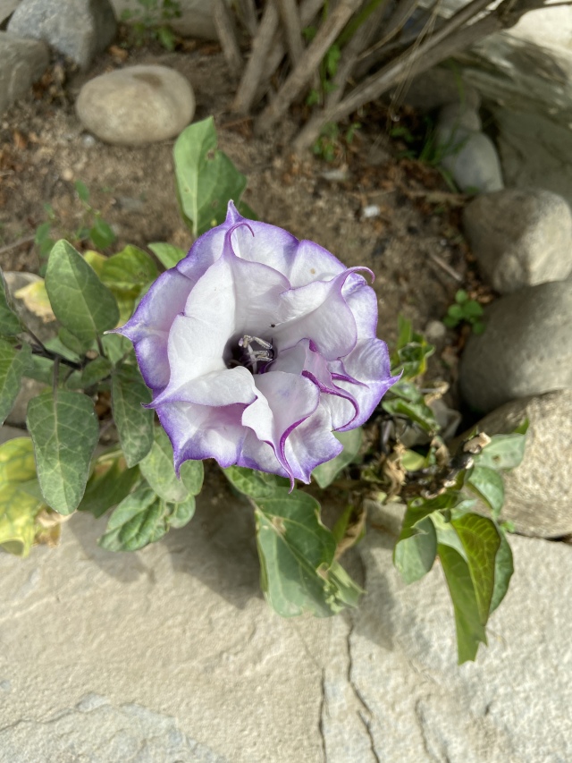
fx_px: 573
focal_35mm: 26
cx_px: 286
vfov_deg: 67.3
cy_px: 382
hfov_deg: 53.1
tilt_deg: -48.6
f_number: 1.8
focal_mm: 4.25
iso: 32
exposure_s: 1/864
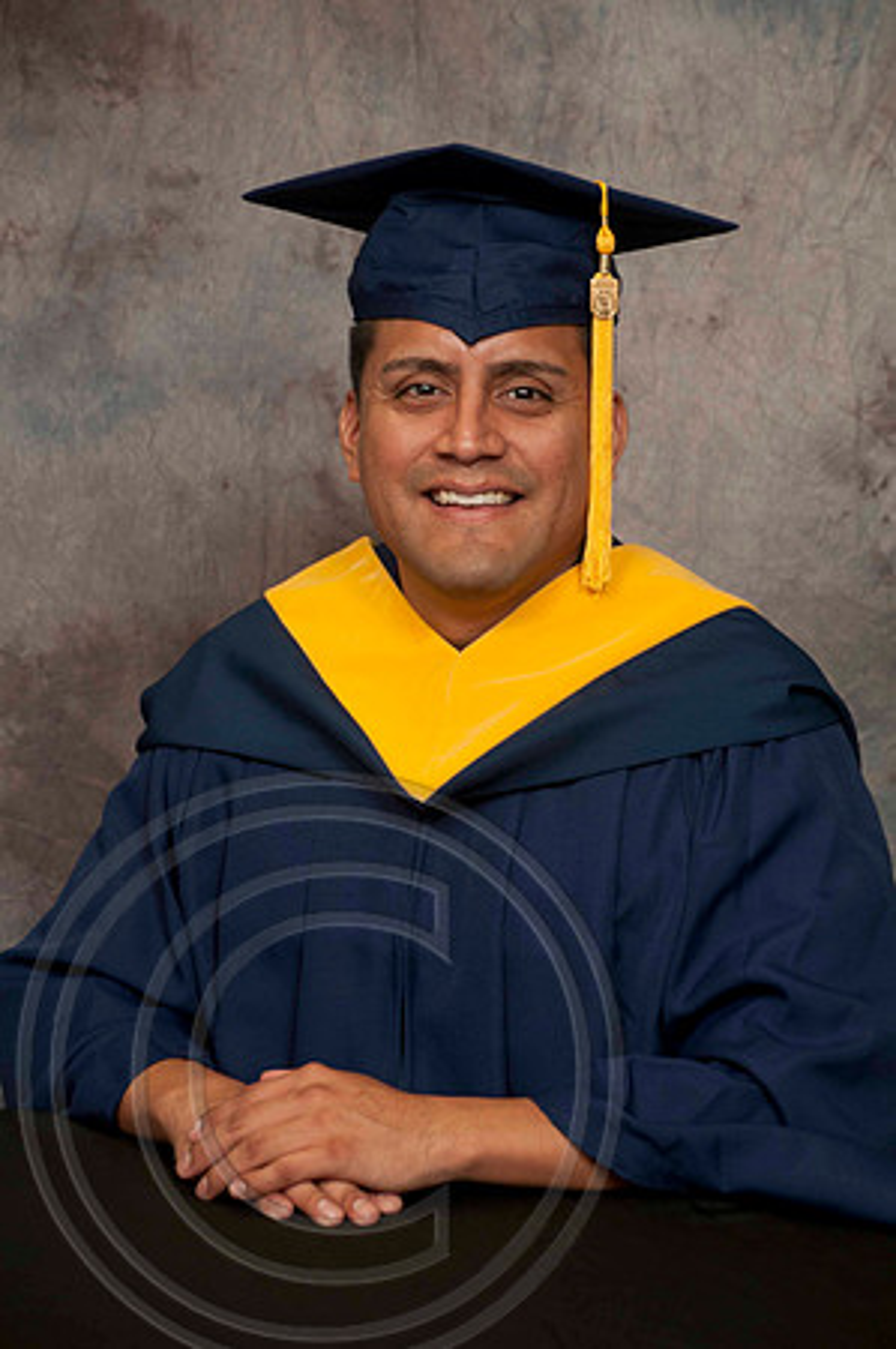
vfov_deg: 17.1
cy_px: 674
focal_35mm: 120
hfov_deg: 11.4
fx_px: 4490
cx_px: 448
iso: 200
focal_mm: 80
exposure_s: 1/60
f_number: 5.6
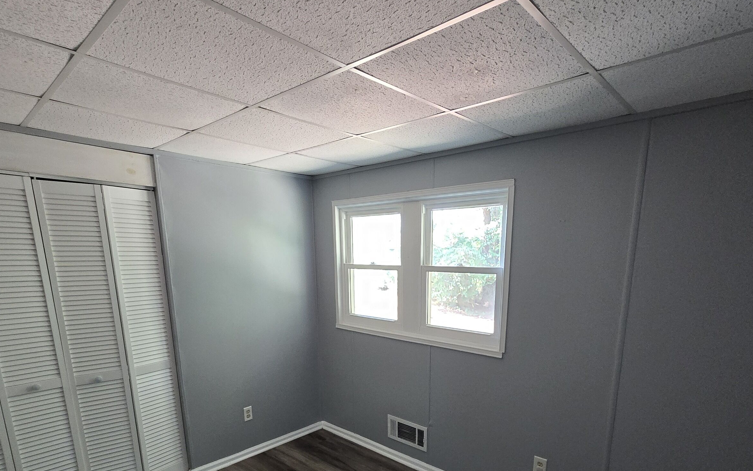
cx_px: 401
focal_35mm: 18
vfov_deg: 61.9
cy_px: 344
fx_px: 369
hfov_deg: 91.0
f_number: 2.2
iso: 500
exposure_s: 1/60
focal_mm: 2.2
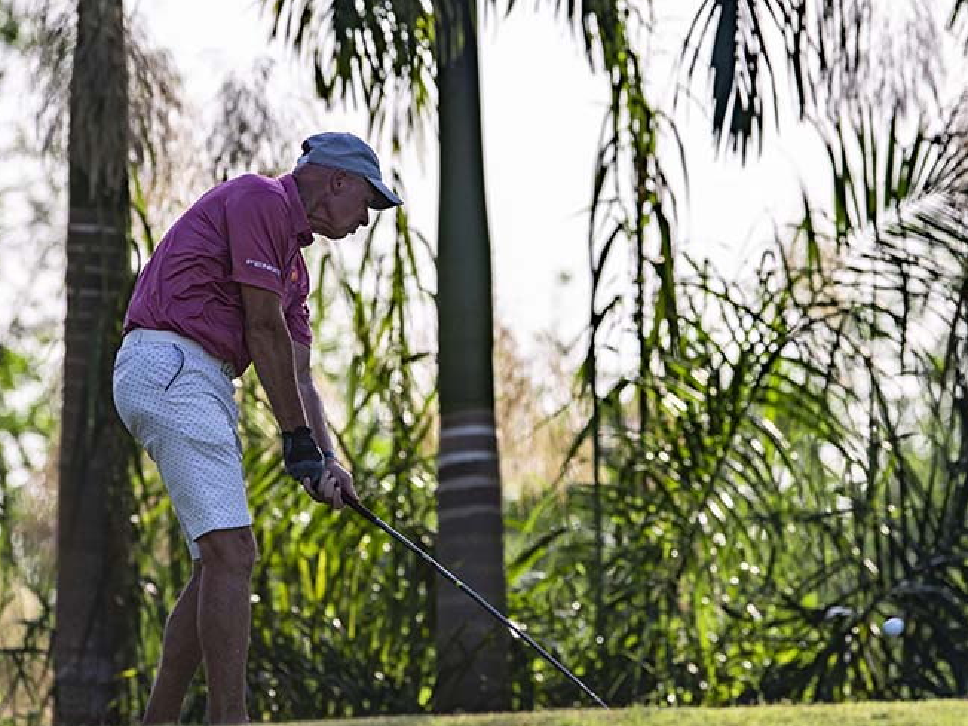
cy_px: 330
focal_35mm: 566
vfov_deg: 2.6
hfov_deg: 3.5
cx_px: 560
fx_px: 15828
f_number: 5.6
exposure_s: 1/2000
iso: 110
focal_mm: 400
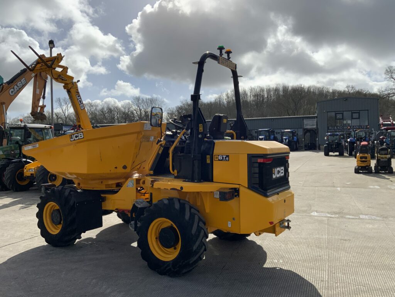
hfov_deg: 61.7
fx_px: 331
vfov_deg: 48.2
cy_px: 148
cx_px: 198
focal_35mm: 29
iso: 16
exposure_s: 1/3788
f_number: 1.8
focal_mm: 3
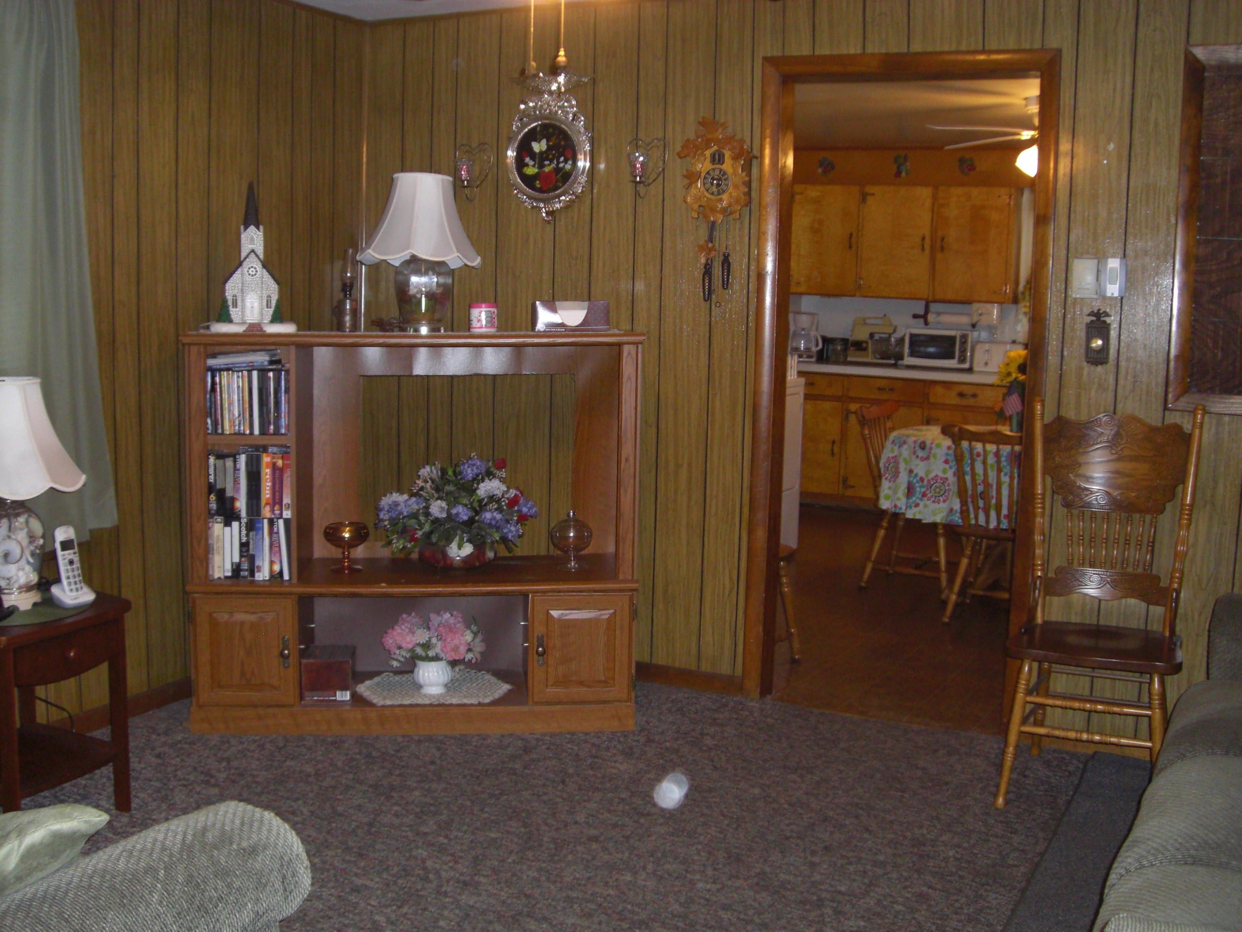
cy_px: 466
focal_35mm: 38
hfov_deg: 49.0
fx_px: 1363
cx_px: 621
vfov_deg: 37.7
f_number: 2.7
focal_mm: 6.2
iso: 200
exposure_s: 1/60
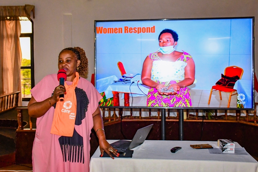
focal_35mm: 47
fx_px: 337
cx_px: 117
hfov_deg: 41.9
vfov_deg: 28.6
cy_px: 74
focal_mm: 27
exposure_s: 1/250
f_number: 7.1
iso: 4000
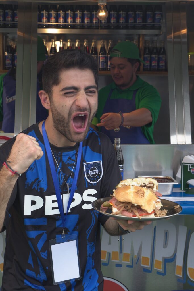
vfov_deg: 38.9
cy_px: 146
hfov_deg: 26.5
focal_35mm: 51
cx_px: 97
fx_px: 412
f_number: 6.3
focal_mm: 34
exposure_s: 1/160
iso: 160
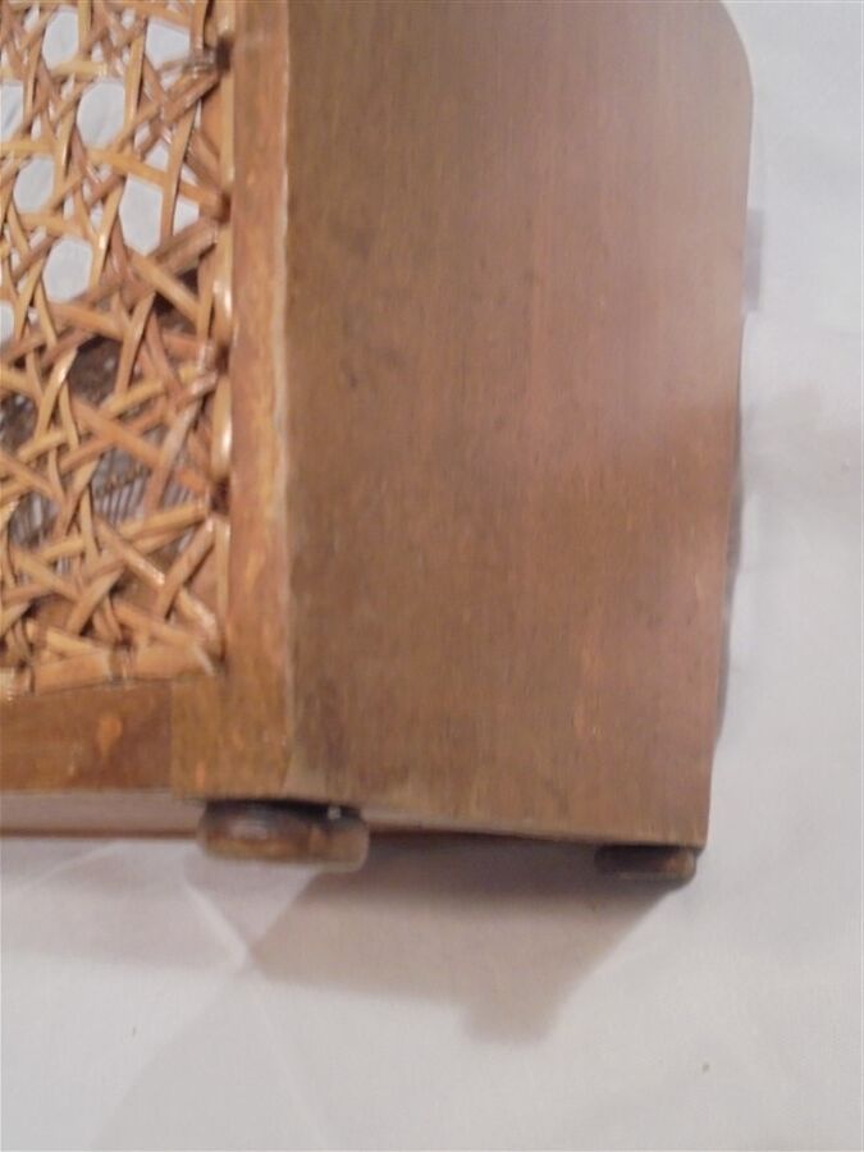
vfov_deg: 61.7
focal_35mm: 29
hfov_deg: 48.2
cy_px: 576
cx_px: 432
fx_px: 965
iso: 400
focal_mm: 5.3
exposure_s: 1/6
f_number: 3.7
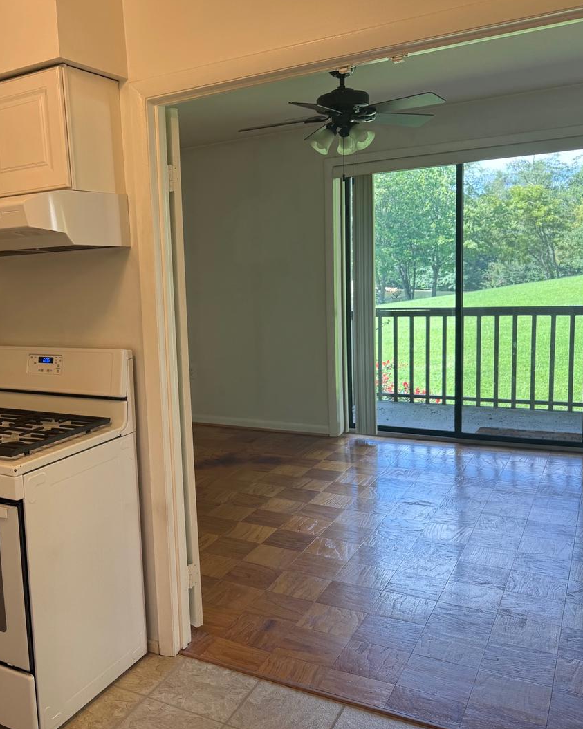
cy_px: 358
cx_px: 148
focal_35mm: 32
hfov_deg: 44.3
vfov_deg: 55.7
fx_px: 690
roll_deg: +3.7
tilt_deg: -8.5
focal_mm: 6.76
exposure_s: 1/120
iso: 80
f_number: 1.78
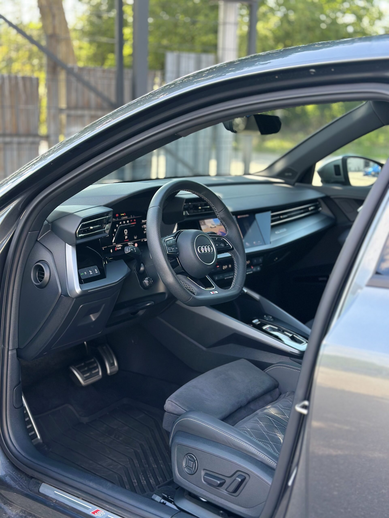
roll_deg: -2.2
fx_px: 719
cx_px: 194
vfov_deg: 39.7
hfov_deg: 30.3
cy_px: 259
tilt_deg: -13.5
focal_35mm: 48
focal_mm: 6.86
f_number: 1.78
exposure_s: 1/435
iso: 80
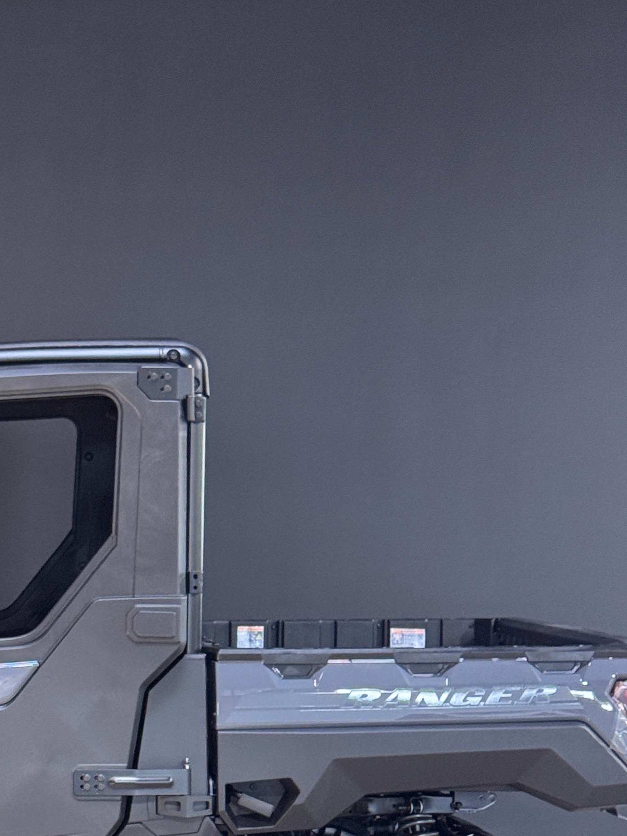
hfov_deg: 13.9
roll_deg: +0.0
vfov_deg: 18.4
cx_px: 37
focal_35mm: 105
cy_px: 737
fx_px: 2536
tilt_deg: -4.2
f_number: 1.78
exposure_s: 1/60
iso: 250
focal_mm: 6.76
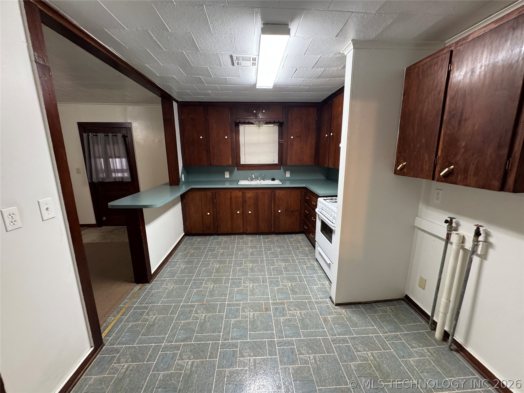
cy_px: 196
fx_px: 212
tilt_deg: -9.0
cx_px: 262
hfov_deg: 102.1
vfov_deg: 85.7
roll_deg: +0.1
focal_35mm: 14
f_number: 2.2
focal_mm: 2.22
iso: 320
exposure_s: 1/60
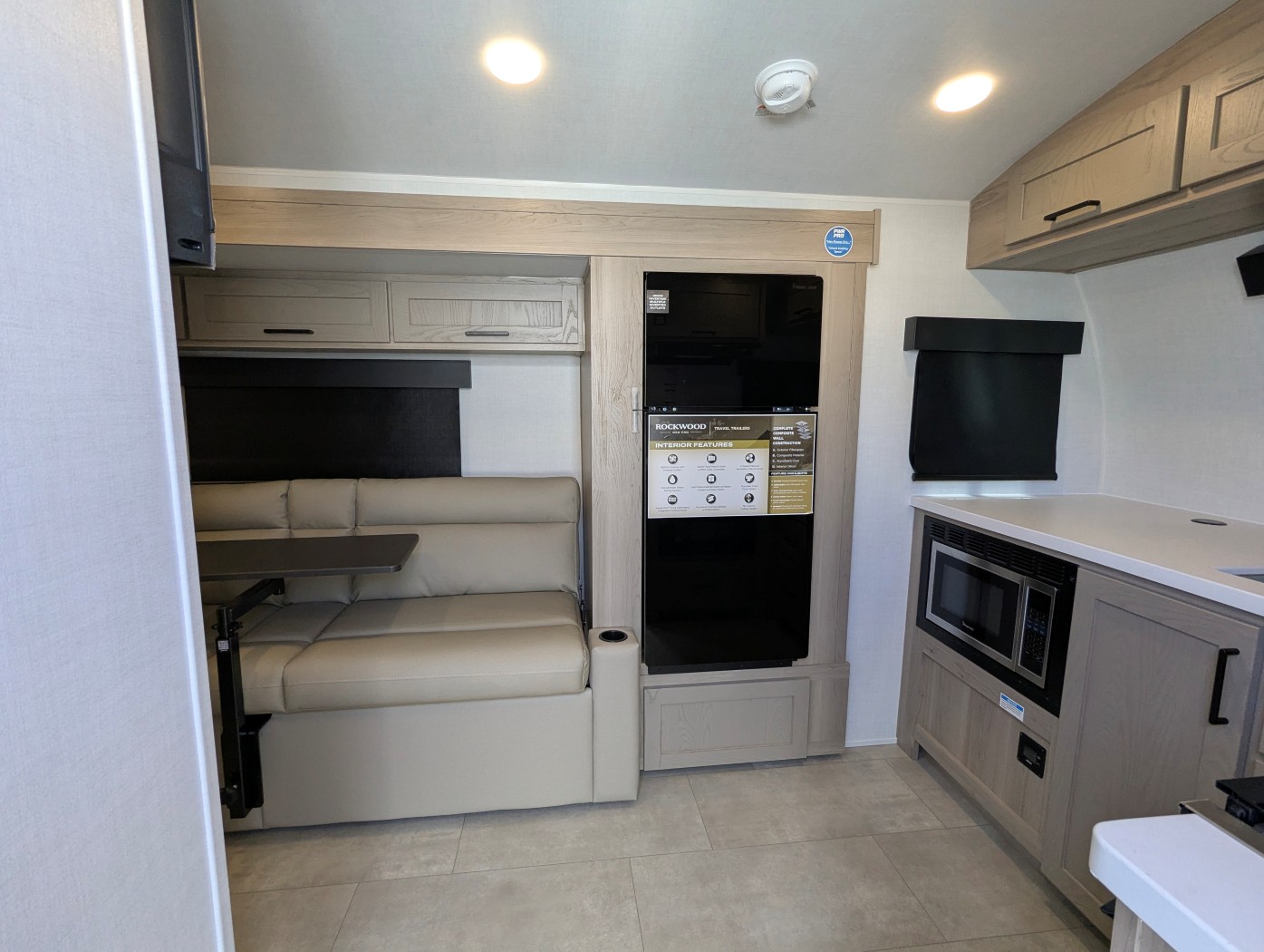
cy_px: 476
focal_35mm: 16
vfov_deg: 78.2
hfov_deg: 94.4
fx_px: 585
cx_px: 632
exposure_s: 1/100
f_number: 2.2
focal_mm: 2.35
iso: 165
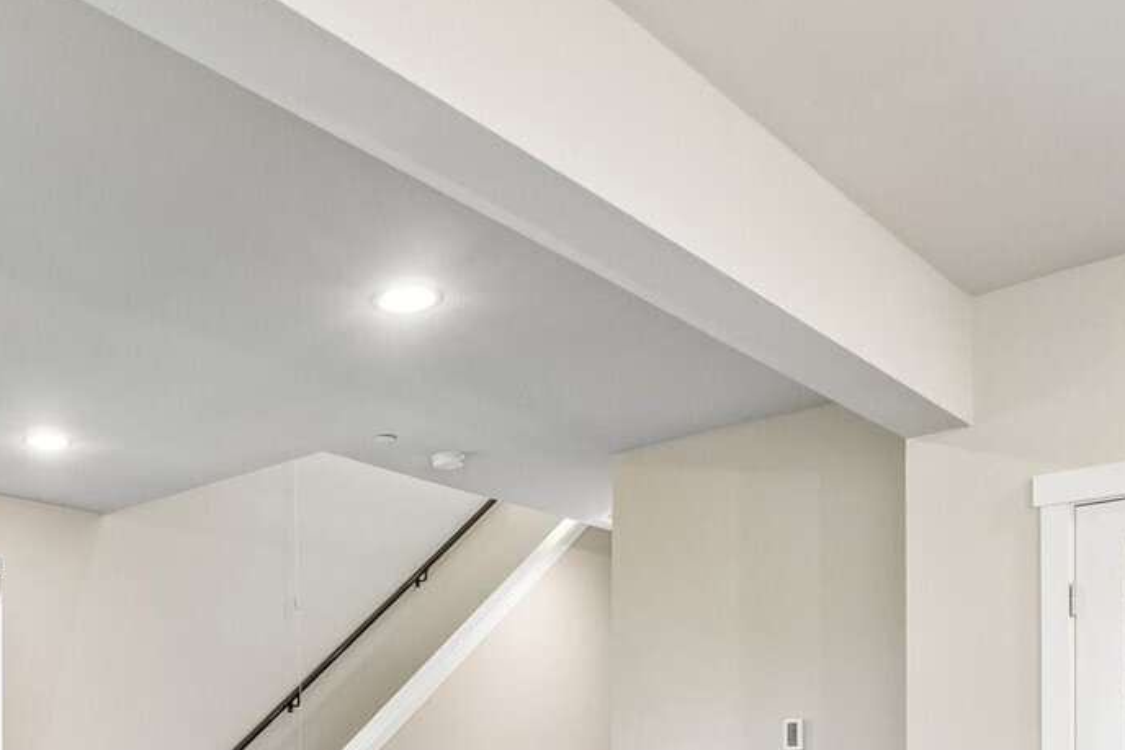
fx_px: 1156
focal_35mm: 37
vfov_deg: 32.0
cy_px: 811
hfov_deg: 47.3
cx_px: 138
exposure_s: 1/3.33
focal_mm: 10
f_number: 9
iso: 250
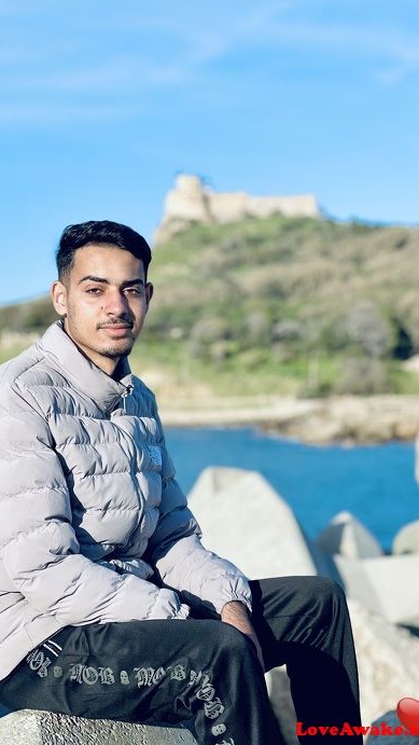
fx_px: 1678
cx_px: 174
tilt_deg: +1.9
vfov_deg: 25.0
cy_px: 371
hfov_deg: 14.2
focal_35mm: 85
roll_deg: +1.6
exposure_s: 1/602
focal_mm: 9
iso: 32
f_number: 2.8
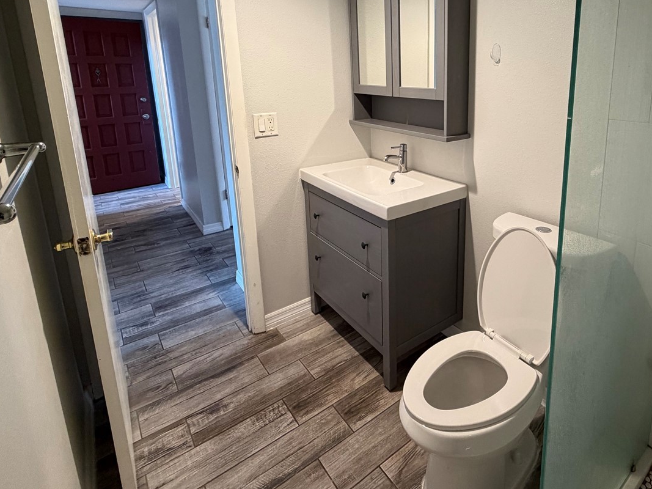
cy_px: 147
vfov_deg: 61.2
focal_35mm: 21
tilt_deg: -11.3
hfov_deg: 77.0
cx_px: 424
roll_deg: +0.3
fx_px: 395
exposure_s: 1/60
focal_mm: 2.22
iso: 320
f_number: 2.2
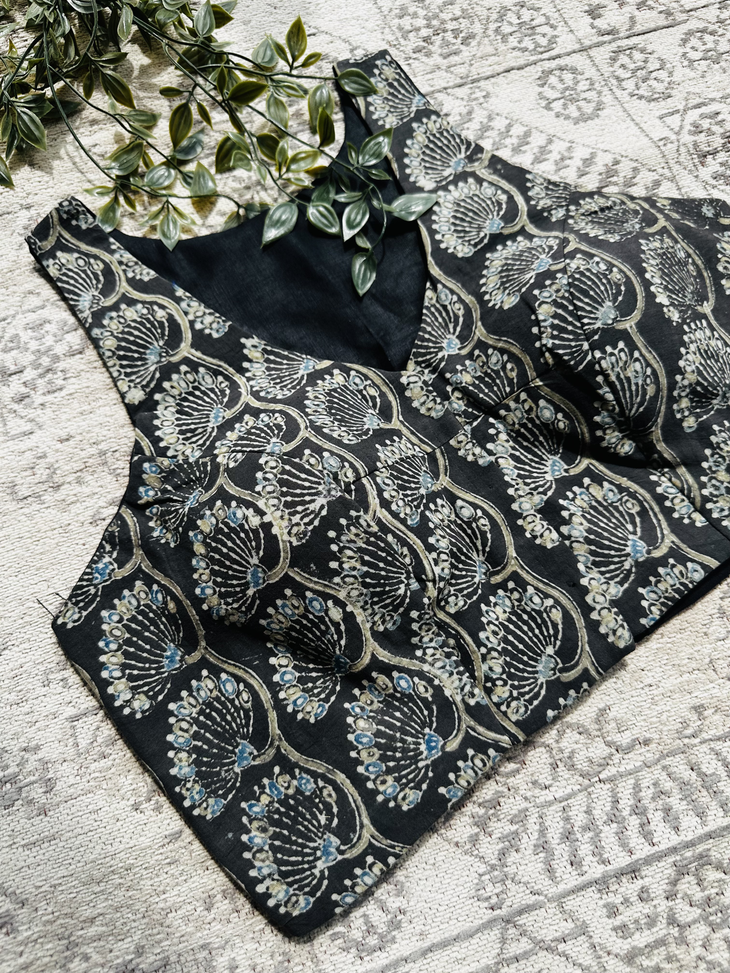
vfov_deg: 71.6
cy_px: 486
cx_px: 365
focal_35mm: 24
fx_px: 675
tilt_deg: -70.4
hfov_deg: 56.8
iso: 80
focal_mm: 6.86
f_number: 1.78
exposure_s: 1/2353
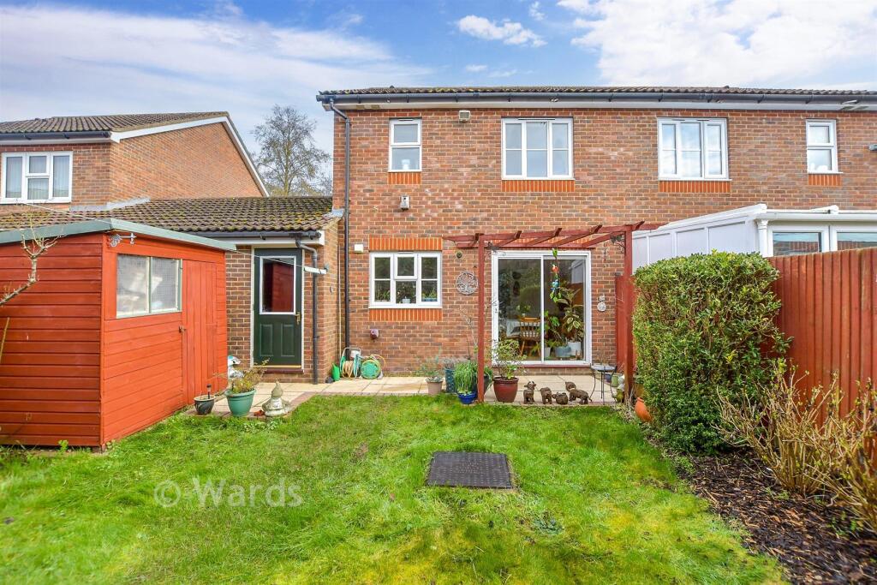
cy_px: 292
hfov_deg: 100.4
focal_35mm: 15
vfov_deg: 77.3
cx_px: 438
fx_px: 365
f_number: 8
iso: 320
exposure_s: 1/125
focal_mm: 10
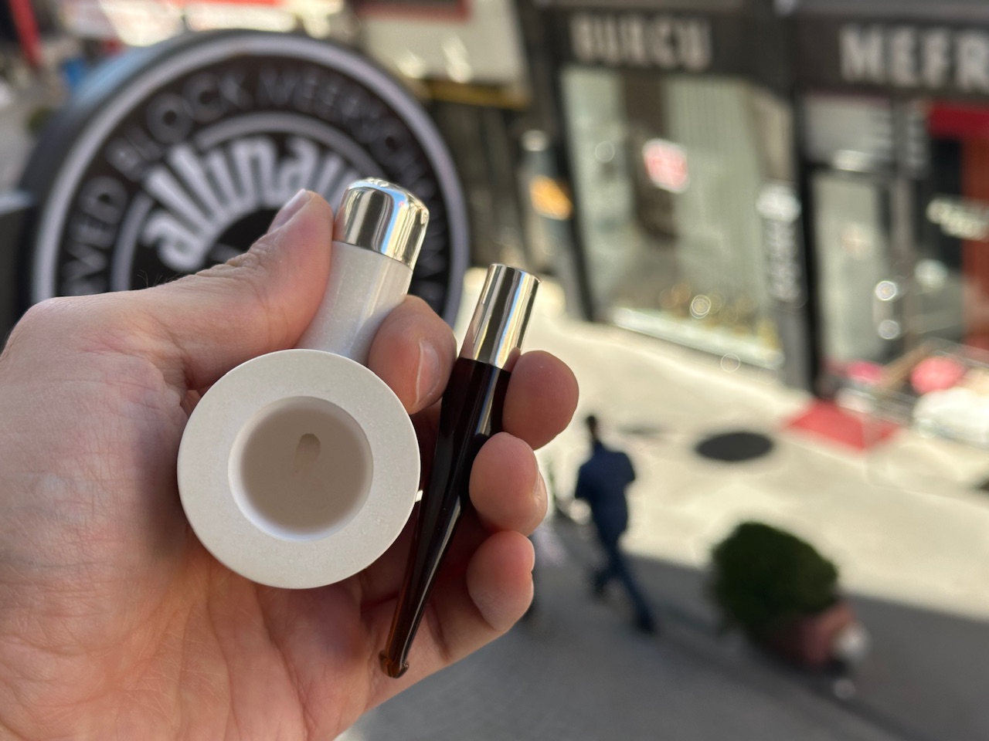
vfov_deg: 30.3
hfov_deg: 39.7
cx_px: 494
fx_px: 1371
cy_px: 370
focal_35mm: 48
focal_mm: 6.86
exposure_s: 1/1000
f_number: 1.78
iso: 64
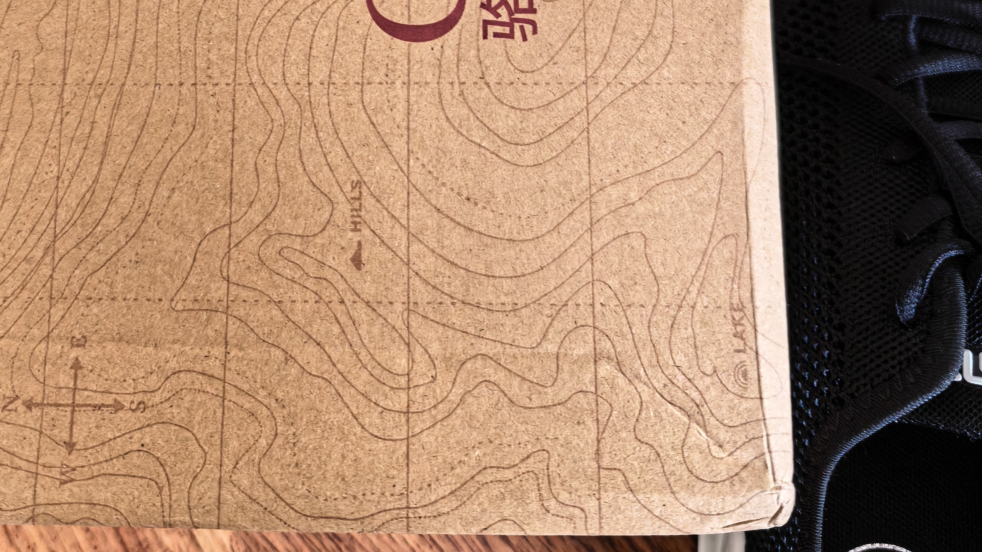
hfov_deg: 49.2
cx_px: 412
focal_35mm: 41
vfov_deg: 25.1
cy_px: -167
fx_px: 1068
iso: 500
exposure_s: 1/33.3
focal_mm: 6.98
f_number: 1.4
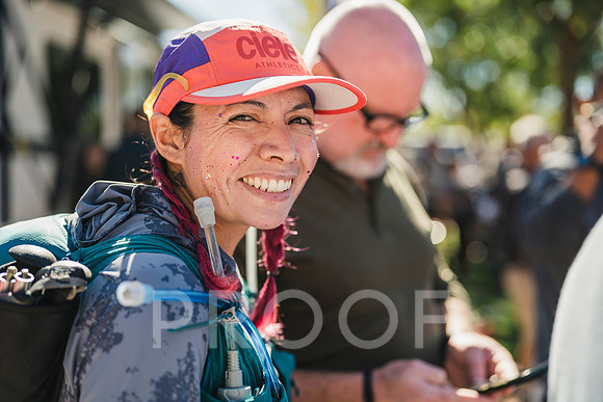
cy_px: 201
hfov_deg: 39.6
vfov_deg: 27.0
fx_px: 838
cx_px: 302
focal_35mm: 50
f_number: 2
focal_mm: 50
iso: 100
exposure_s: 1/1250
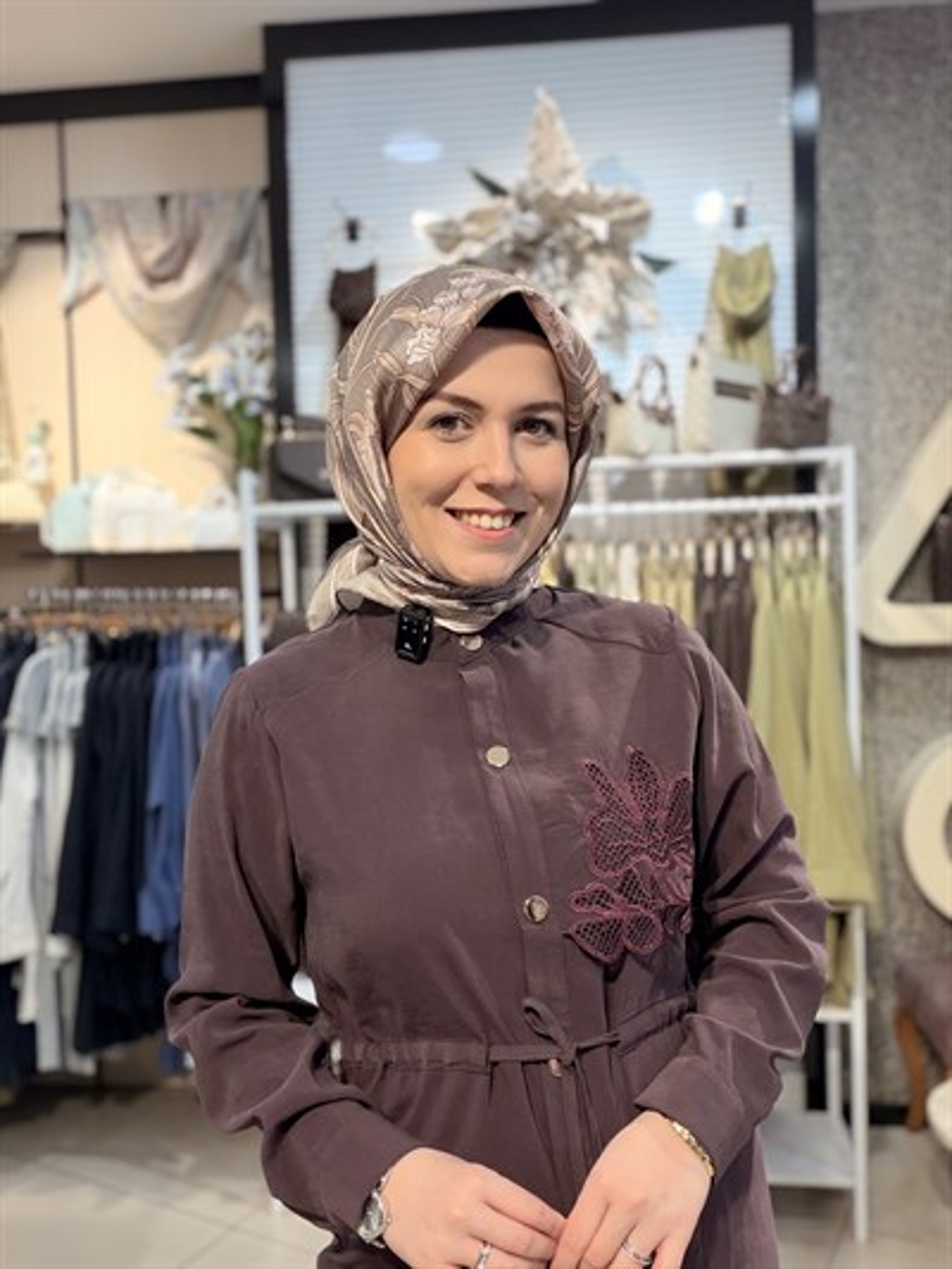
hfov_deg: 46.8
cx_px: 476
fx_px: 1100
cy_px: 634
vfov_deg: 60.0
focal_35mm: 30
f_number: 1.9
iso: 64
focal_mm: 2.71
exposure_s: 1/100
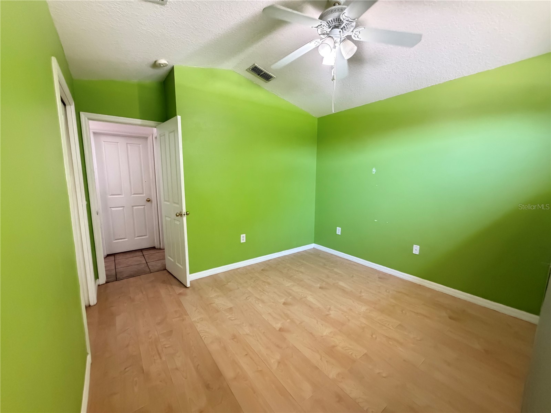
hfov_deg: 102.1
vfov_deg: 85.7
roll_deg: -0.5
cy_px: 206
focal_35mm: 14
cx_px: 276
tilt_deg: -8.4
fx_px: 223
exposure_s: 1/60
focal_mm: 2.22
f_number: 2.2
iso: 800
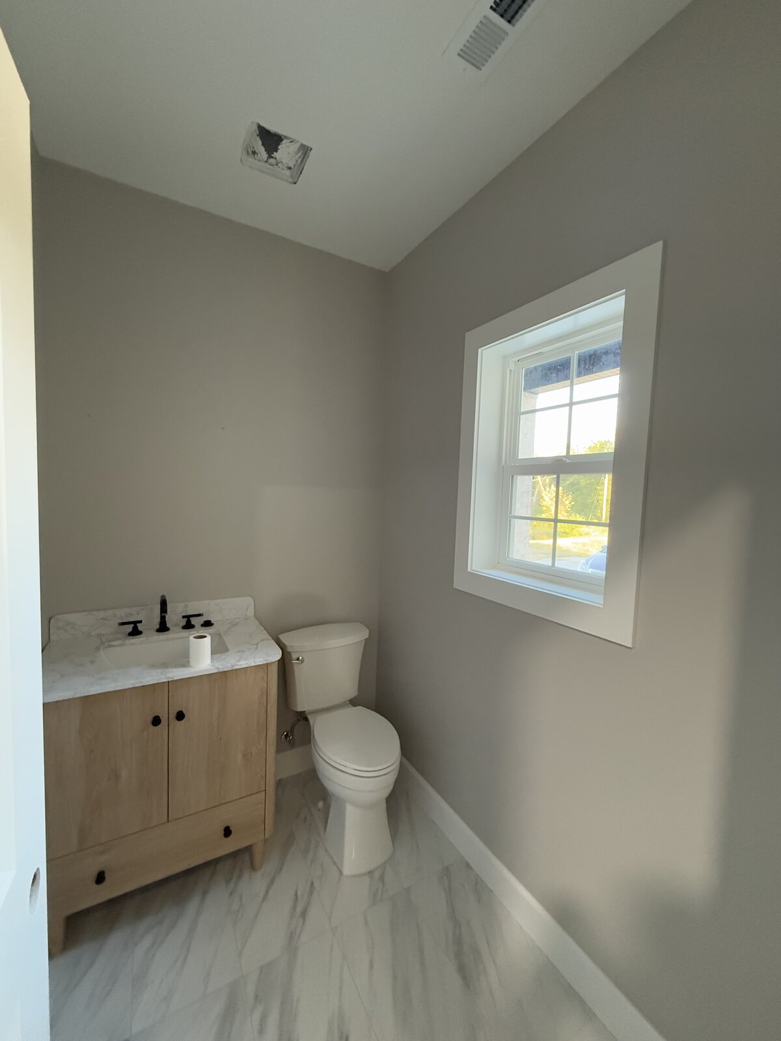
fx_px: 421
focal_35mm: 14
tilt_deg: -2.4
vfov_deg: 102.1
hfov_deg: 85.7
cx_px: 390
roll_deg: -2.5
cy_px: 520
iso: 800
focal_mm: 2.22
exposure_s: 1/60
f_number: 2.2
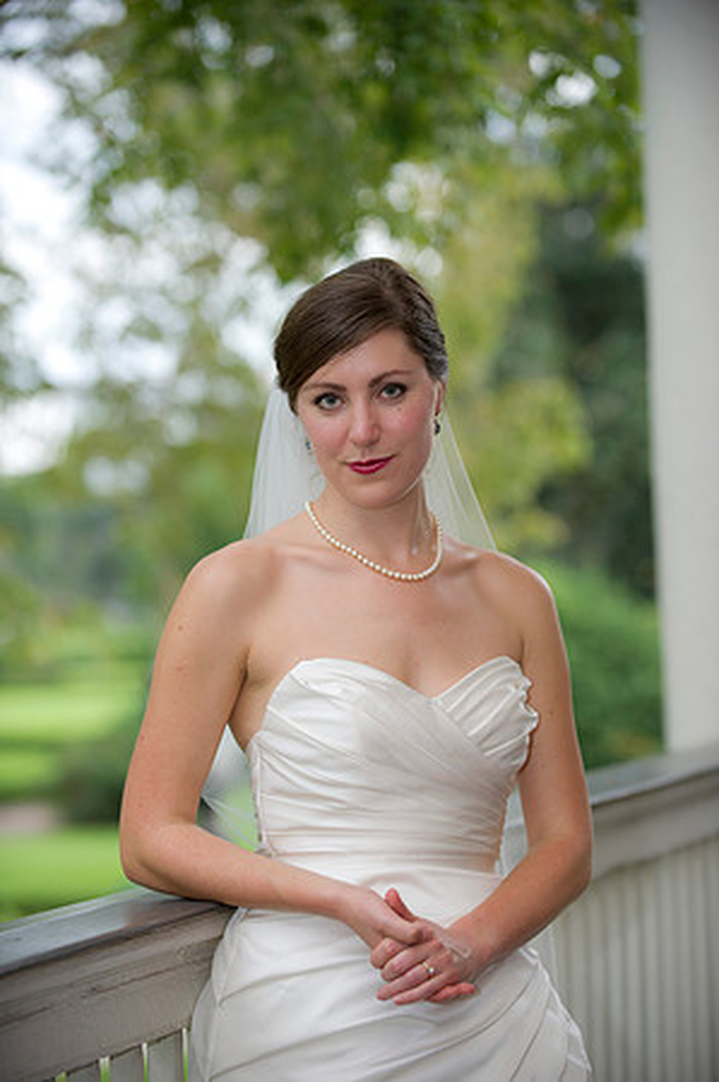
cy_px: 541
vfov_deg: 20.0
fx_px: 3063
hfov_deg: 13.4
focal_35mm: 102
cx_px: 360
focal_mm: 102
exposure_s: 1/100
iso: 250
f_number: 2.8
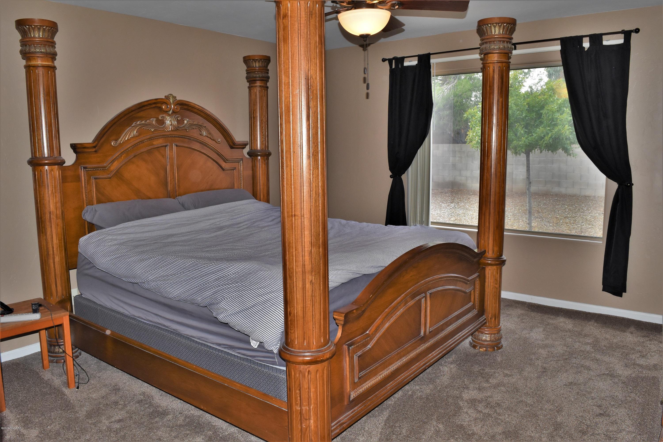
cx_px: 332
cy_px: 221
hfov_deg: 67.4
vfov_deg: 47.9
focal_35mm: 27
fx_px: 497
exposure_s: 1/80
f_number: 13
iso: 800
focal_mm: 18
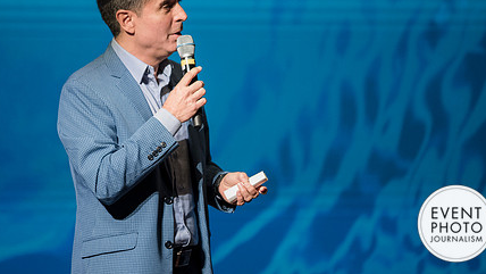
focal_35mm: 284
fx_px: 3661
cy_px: 79
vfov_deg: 4.3
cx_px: 203
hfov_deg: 7.6
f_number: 2.8
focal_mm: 200
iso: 2000
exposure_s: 1/200
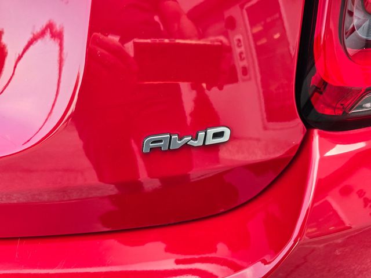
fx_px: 247
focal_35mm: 23
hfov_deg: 73.9
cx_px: 186
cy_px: 139
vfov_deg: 58.9
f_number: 1.7
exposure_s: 1/180
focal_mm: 6.3
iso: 50
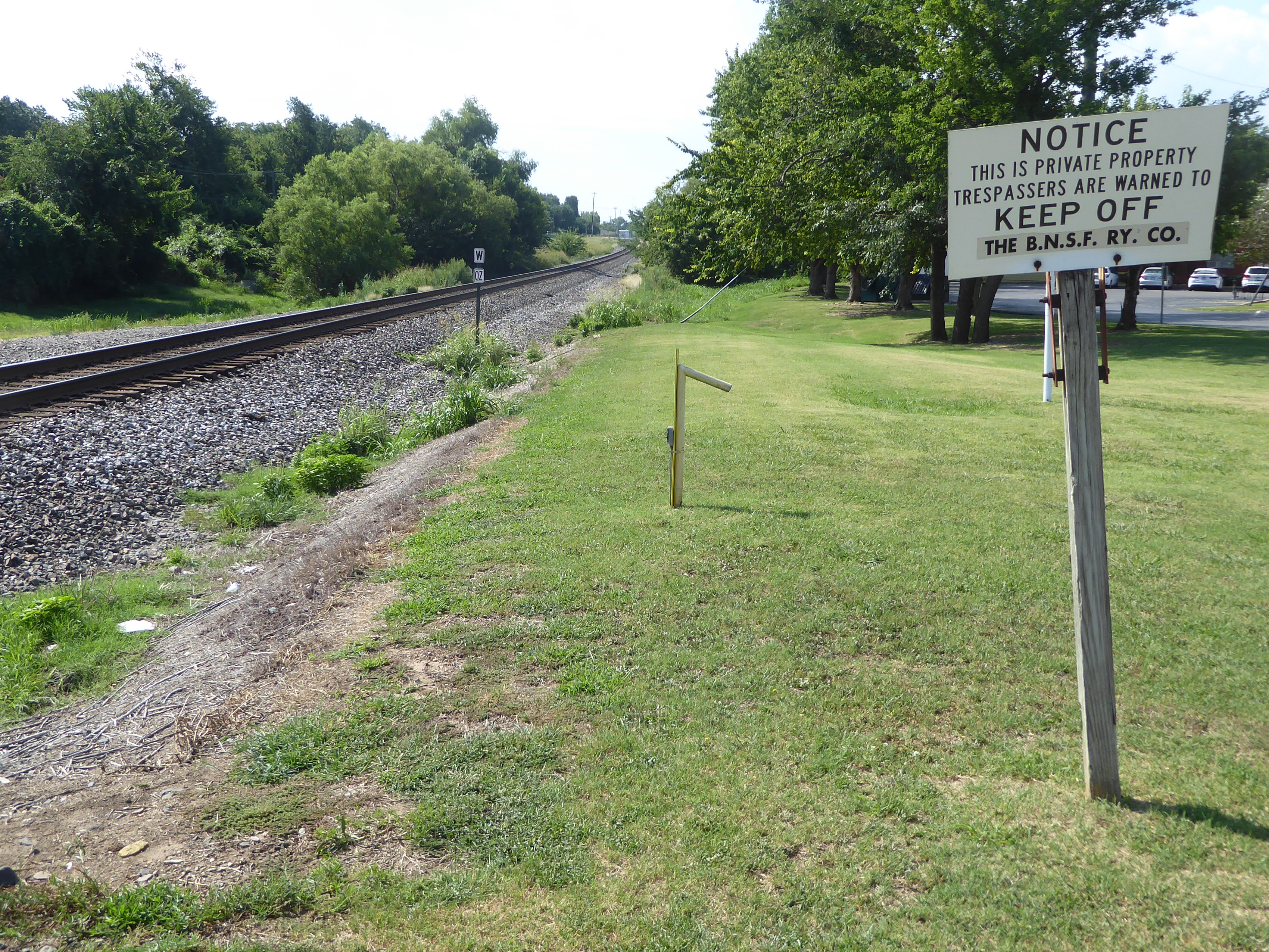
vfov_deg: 35.9
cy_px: 444
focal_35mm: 40
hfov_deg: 46.7
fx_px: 1466
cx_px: 570
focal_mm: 5.8
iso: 80
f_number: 3.6
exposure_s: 1/400
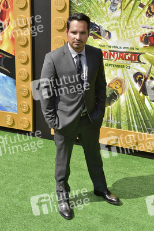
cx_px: 77
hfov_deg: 33.4
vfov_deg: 48.4
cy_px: 116
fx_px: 256
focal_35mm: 40
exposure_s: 1/320
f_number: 6.3
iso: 200
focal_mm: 40
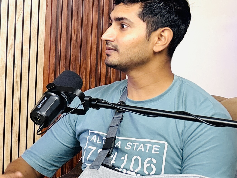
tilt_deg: -7.7
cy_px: 140
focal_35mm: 100
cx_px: -134
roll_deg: +0.0
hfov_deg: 17.4
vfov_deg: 14.7
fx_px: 685
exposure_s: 1/50
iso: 80
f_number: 1.6
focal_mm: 5.96
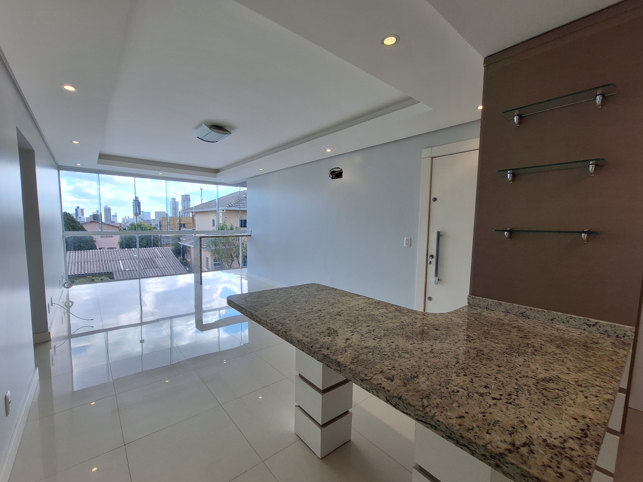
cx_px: 301
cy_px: 252
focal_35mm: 14
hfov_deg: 101.9
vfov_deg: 85.6
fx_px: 260
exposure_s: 1/348
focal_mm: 1.74
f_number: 2.2
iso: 40
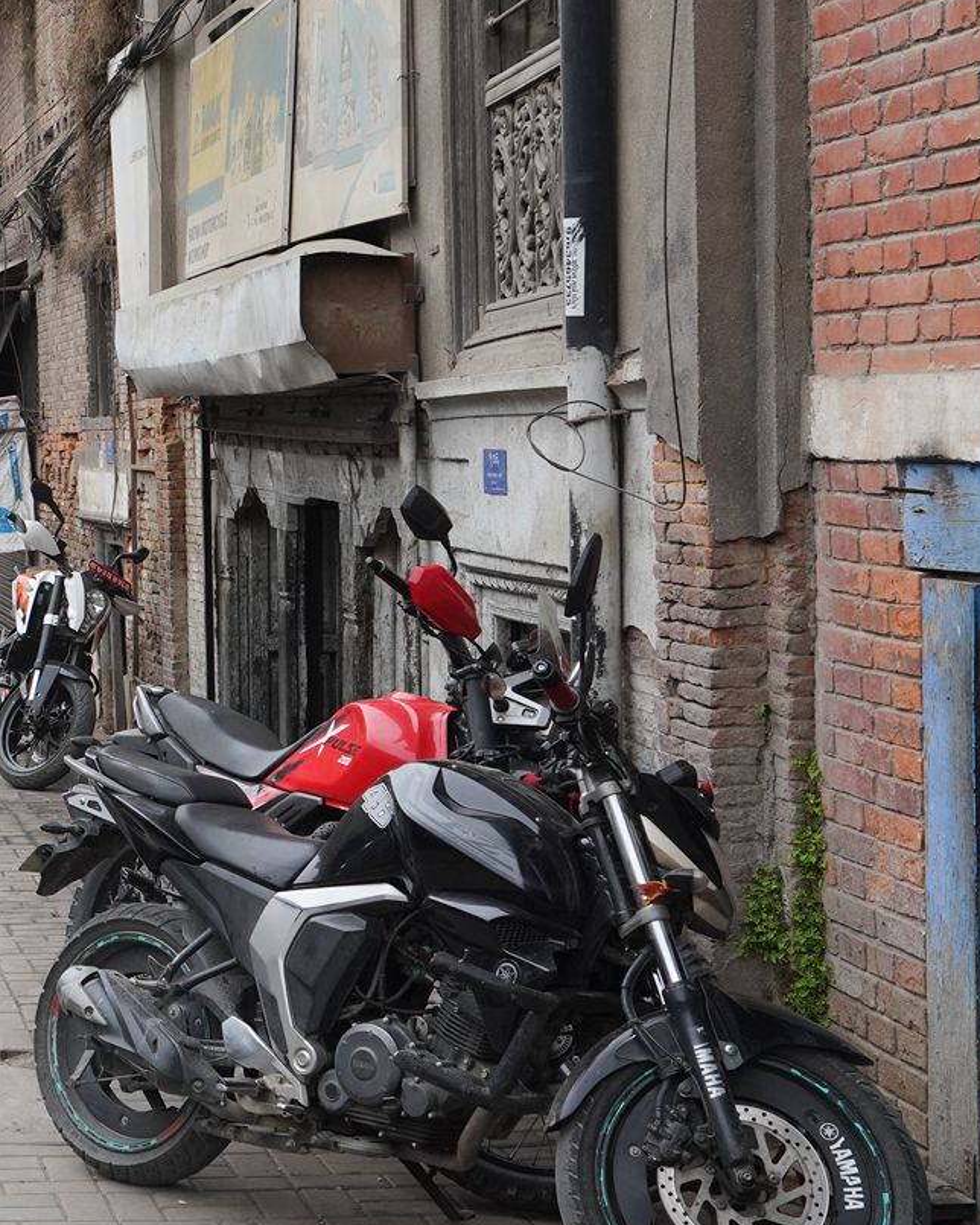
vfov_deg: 33.5
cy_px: 548
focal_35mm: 56
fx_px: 2030
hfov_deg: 22.3
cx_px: -501
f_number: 9
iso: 800
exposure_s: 1/100
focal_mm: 24
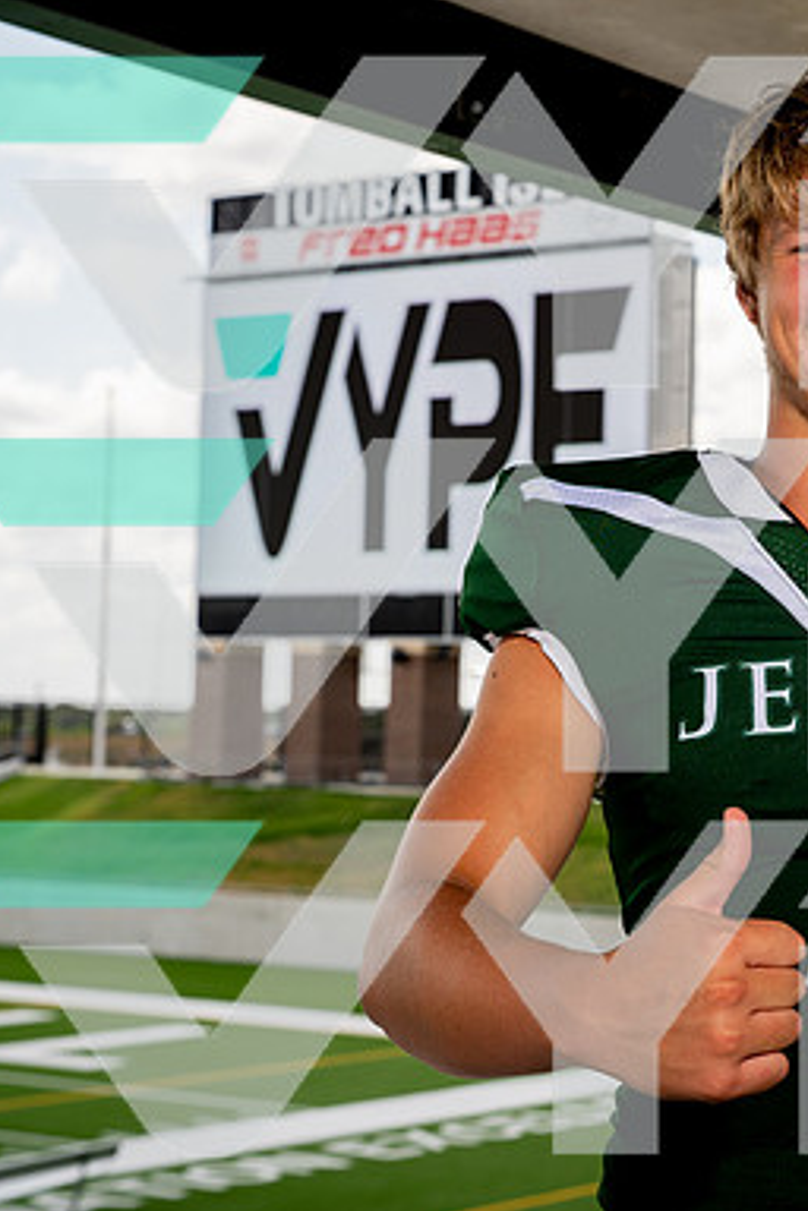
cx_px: 748
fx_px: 2794
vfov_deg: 24.5
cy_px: 607
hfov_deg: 16.2
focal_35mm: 83
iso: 100
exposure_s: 1/250
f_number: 6.3
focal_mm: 55
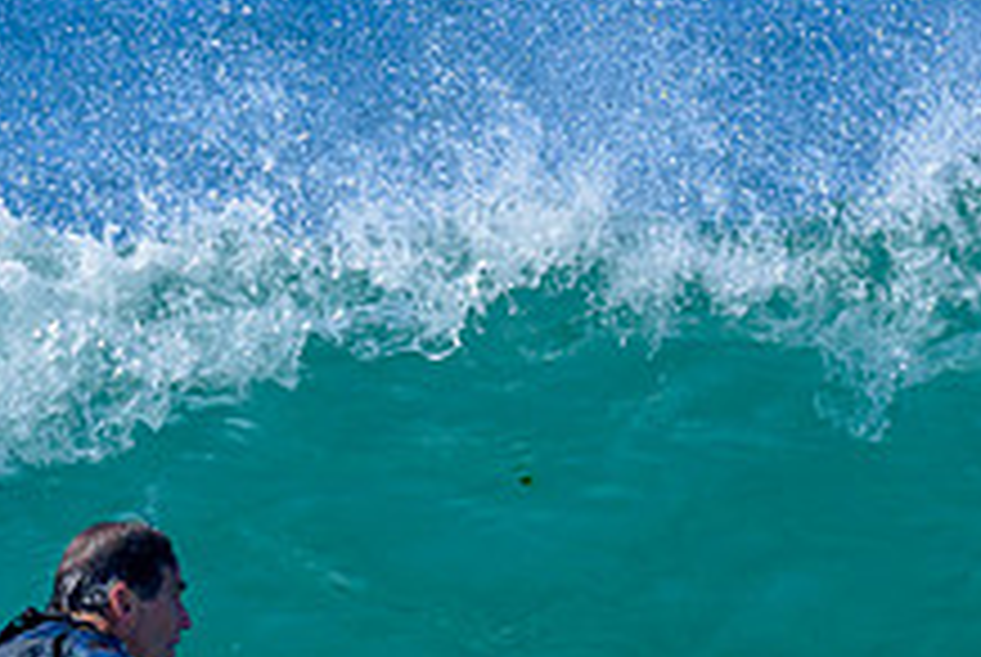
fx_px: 76074
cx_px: -228
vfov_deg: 0.5
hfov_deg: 0.7
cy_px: 522
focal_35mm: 2788
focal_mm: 800
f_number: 6.3
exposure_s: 1/2000
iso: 400
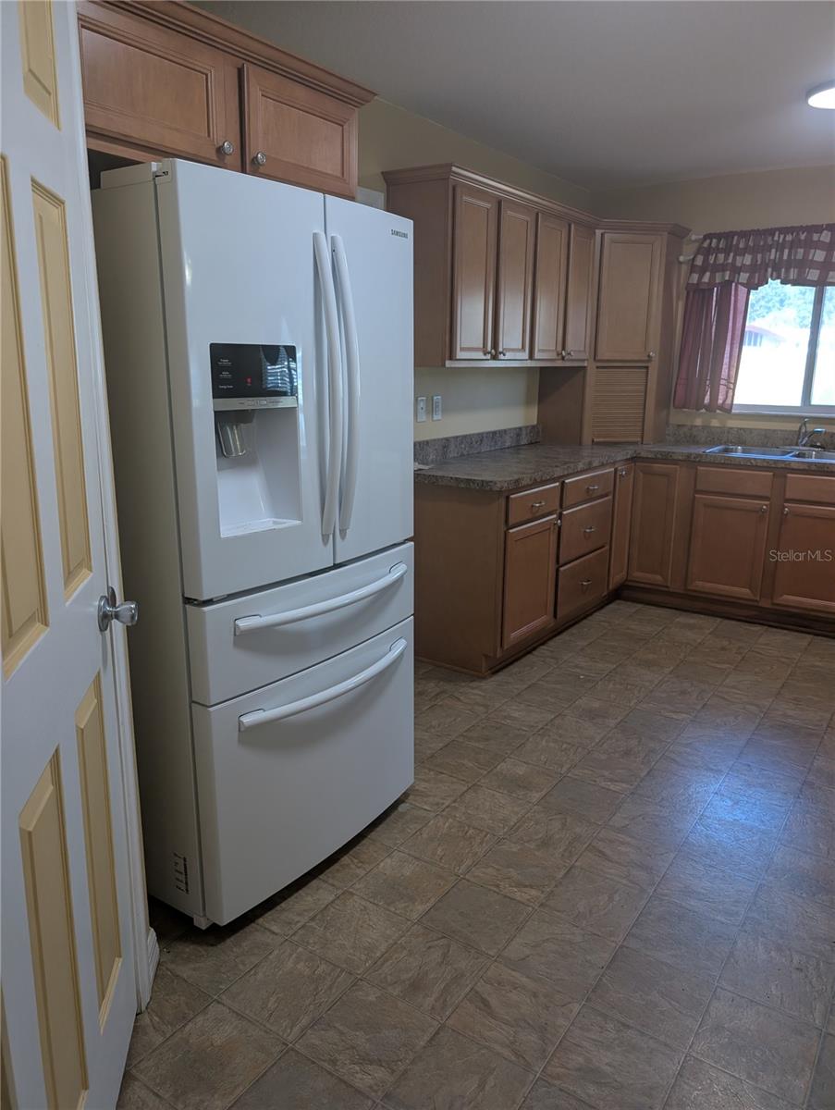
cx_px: 418
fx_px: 770
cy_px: 555
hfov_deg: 56.9
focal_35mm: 24
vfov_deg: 71.5
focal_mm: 6.9
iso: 141
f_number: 1.68
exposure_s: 1/120
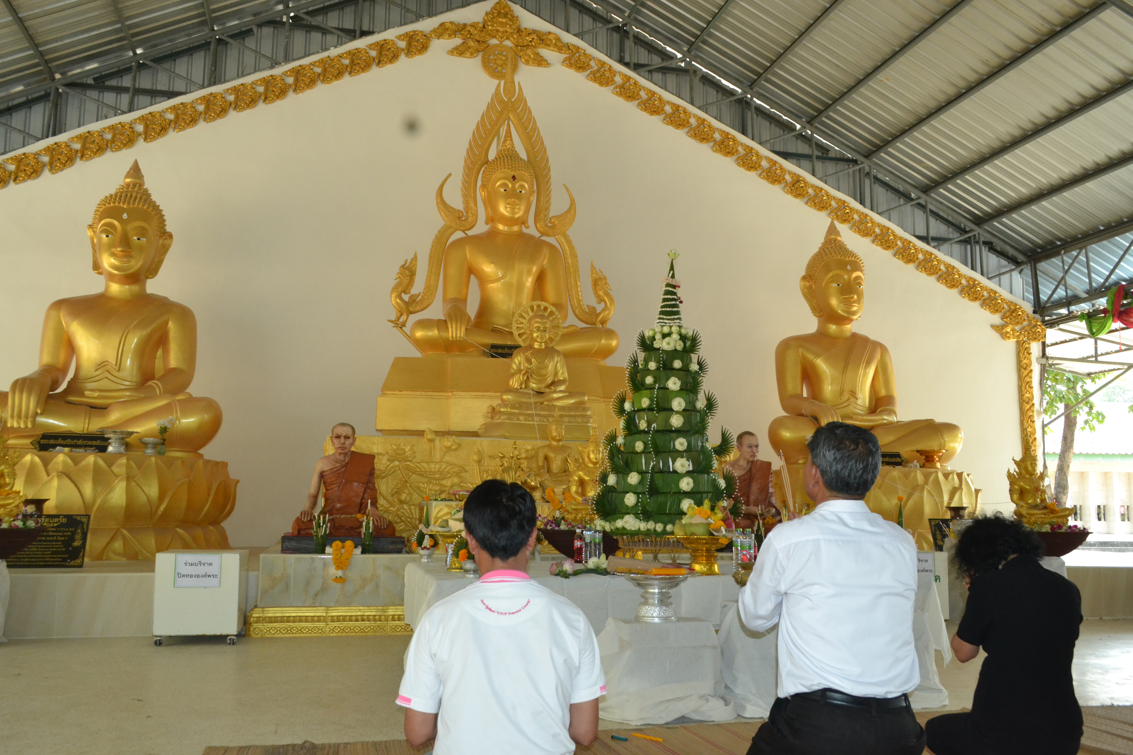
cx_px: 566
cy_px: 378
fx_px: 944
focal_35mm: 30
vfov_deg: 43.6
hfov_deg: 61.9
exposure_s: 1/200
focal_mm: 20
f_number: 7.1
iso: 1600
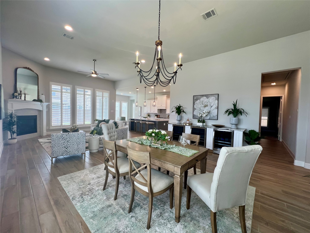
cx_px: 155
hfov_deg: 106.2
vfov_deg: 89.9
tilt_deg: -2.1
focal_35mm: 13
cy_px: 116
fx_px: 116
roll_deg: -1.6
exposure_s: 1/120
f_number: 1.8
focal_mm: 1.57
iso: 80
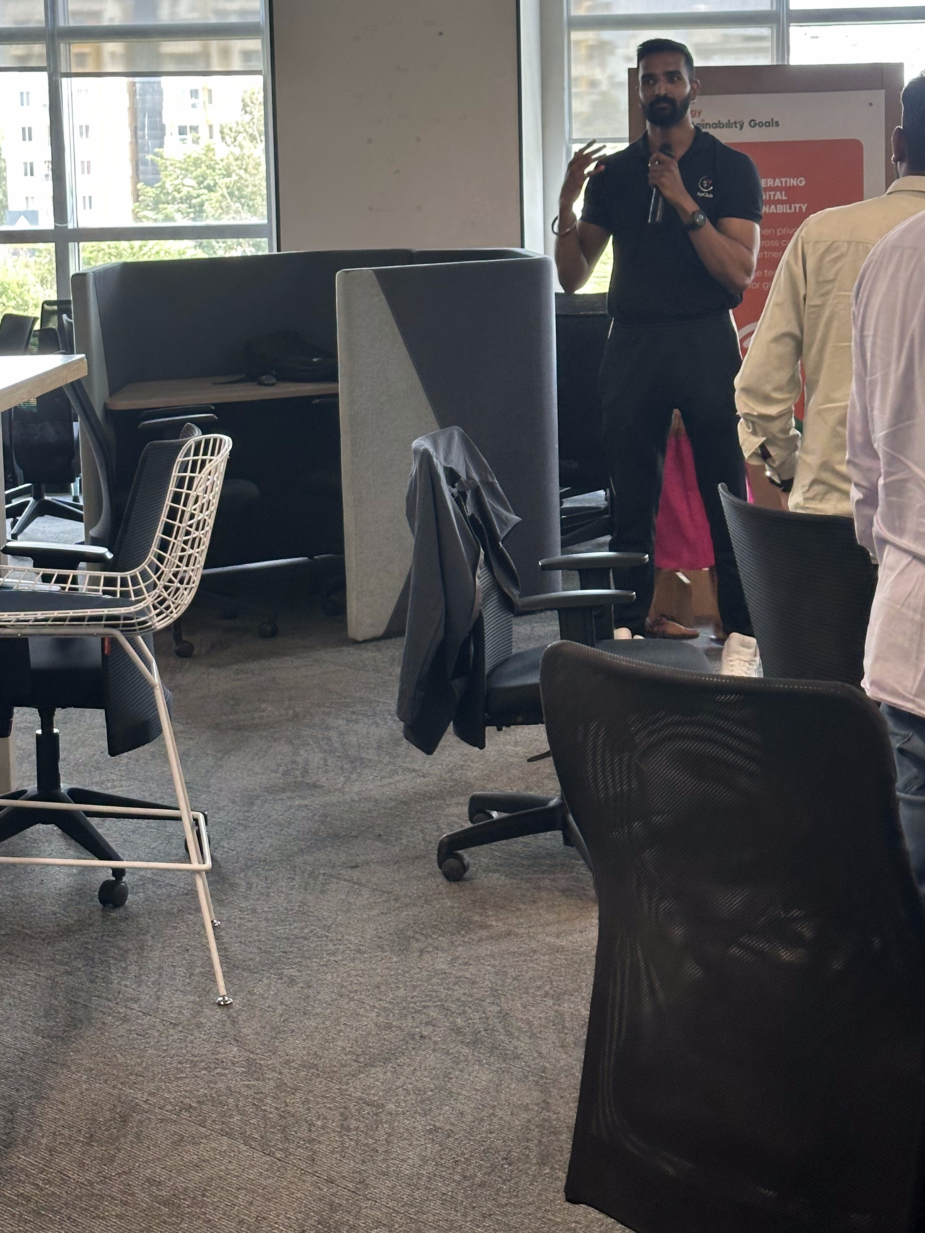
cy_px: 392
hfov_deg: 22.3
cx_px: 484
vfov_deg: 29.1
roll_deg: +0.4
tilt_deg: -4.1
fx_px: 2352
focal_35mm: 66
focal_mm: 6.86
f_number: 1.78
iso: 125
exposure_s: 1/100
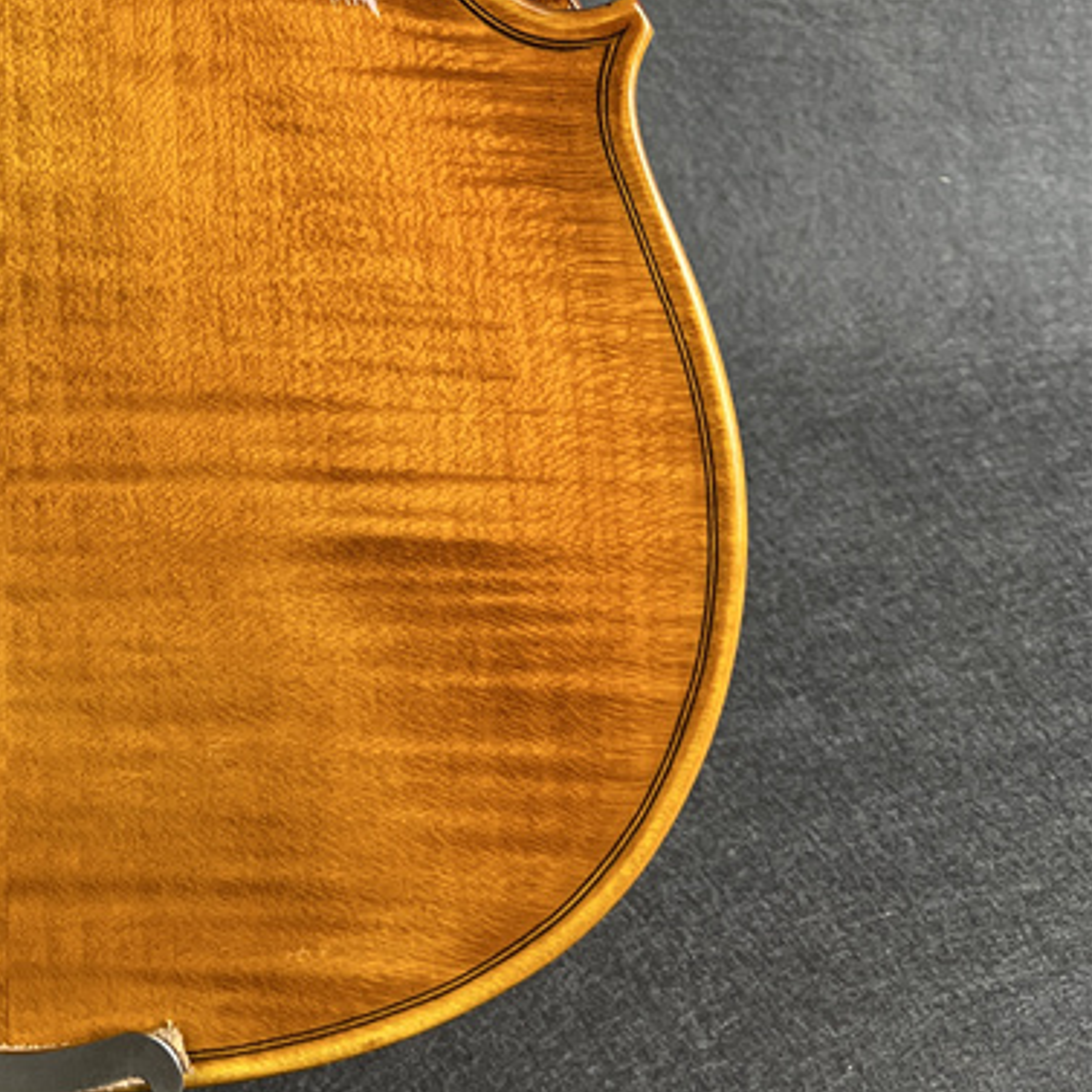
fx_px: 2177
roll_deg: +1.1
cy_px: -281
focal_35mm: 61
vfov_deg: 24.9
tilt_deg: -24.2
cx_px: 9
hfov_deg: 26.7
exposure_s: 1/100
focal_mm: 5.1
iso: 80
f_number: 1.6
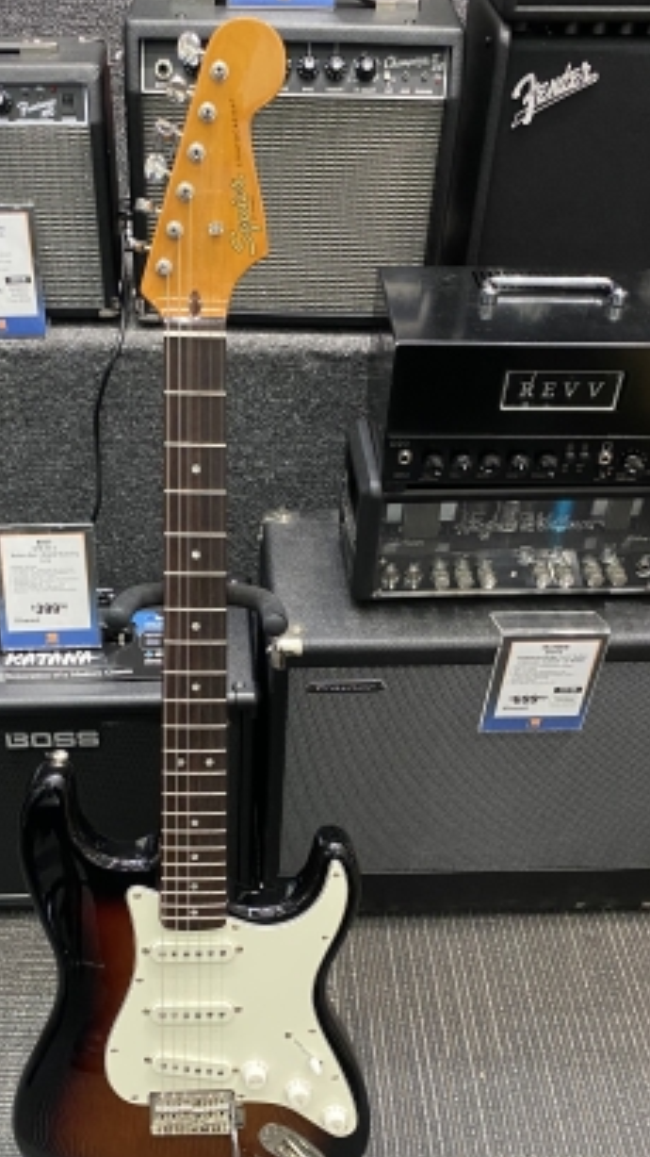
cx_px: 252
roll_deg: -1.1
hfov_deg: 32.7
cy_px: 685
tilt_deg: -42.1
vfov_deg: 55.0
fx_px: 1103
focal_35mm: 36
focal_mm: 4.25
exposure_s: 1/60
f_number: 1.8
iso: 500
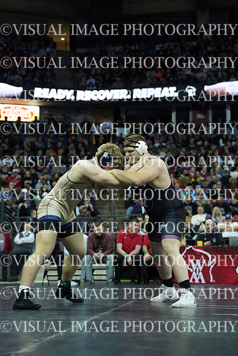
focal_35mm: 71
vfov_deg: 28.4
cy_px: 178
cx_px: 119
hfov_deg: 19.2
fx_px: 704
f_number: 2.8
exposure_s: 1/1250
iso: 6400
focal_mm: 71
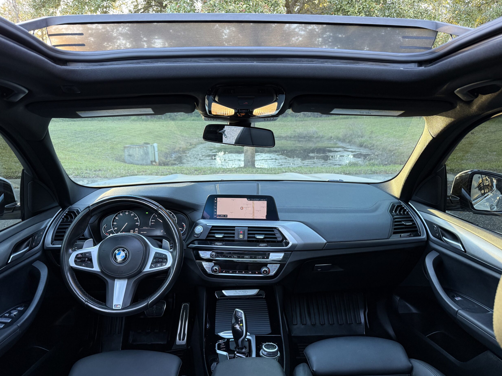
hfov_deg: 69.4
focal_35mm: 25
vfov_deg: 54.9
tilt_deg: -11.7
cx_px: 248
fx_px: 363
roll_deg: +0.6
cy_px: 188
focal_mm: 6.76
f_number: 1.78
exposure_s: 1/61
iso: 200
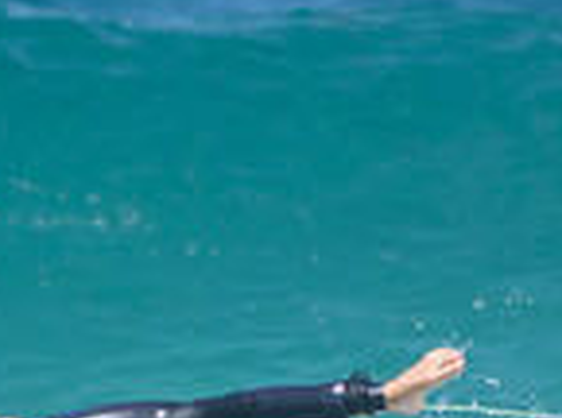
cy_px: 571
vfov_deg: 0.5
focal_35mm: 3279
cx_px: 16
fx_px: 53104
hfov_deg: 0.6
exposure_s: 1/2000
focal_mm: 850
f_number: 11
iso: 1000
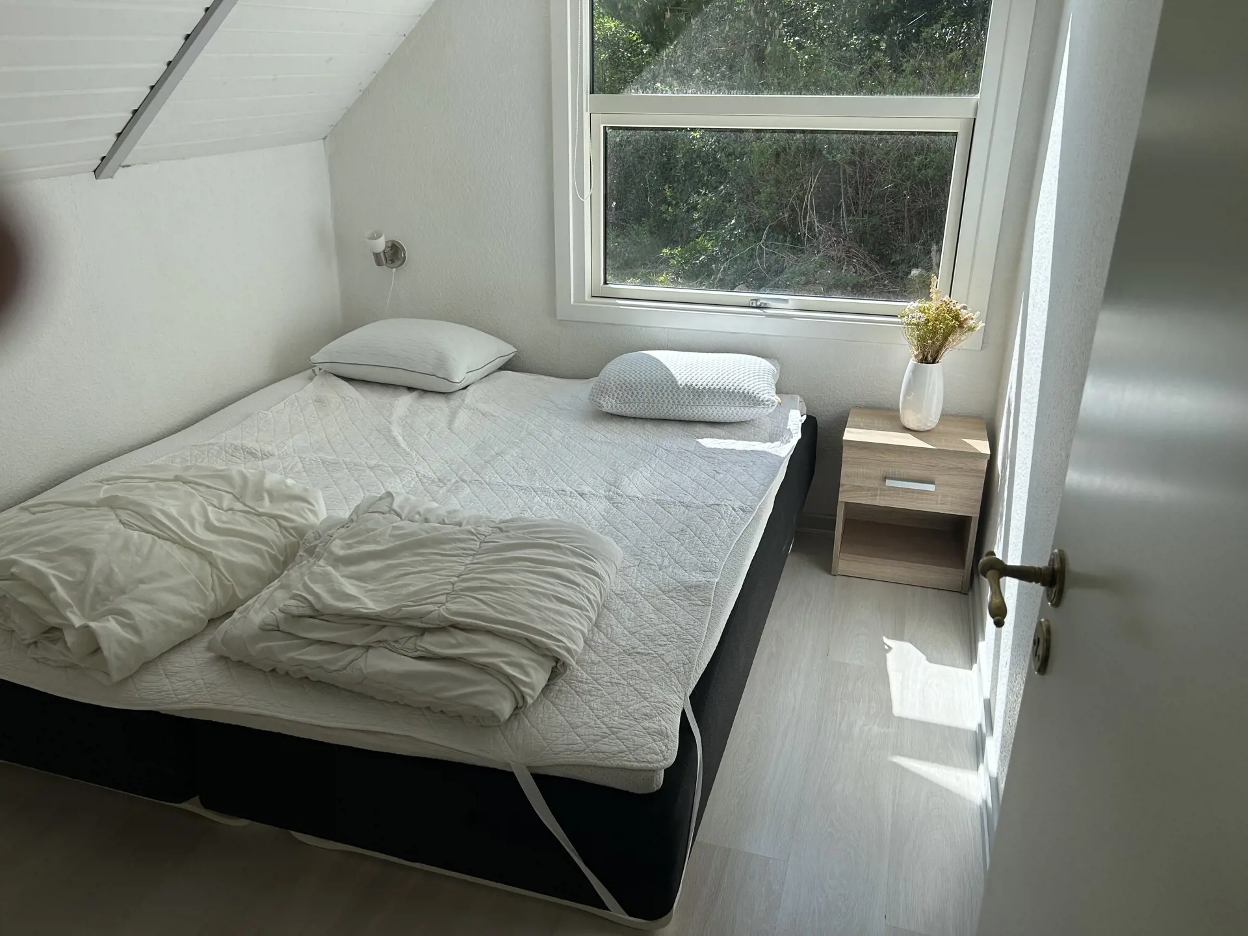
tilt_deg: -22.4
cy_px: 468
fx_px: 937
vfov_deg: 53.1
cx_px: 624
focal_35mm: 26
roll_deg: +0.0
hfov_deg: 67.3
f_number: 1.5
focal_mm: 5.7
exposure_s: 1/1019
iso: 50
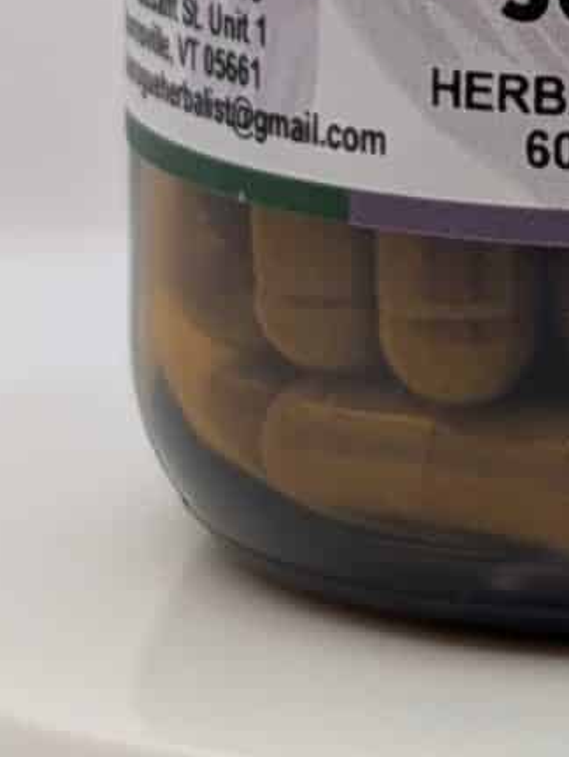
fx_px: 5099
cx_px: 778
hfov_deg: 6.3
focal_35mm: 233
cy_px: -365
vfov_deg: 8.3
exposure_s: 1/24.3
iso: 20
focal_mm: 6.9
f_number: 1.68
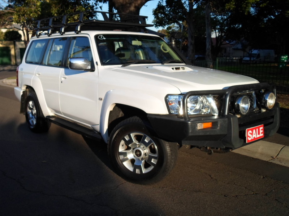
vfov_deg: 39.7
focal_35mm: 36
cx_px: 144
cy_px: 108
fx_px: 301
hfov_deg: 51.4
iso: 80
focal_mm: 6.5
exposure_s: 1/750
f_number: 3
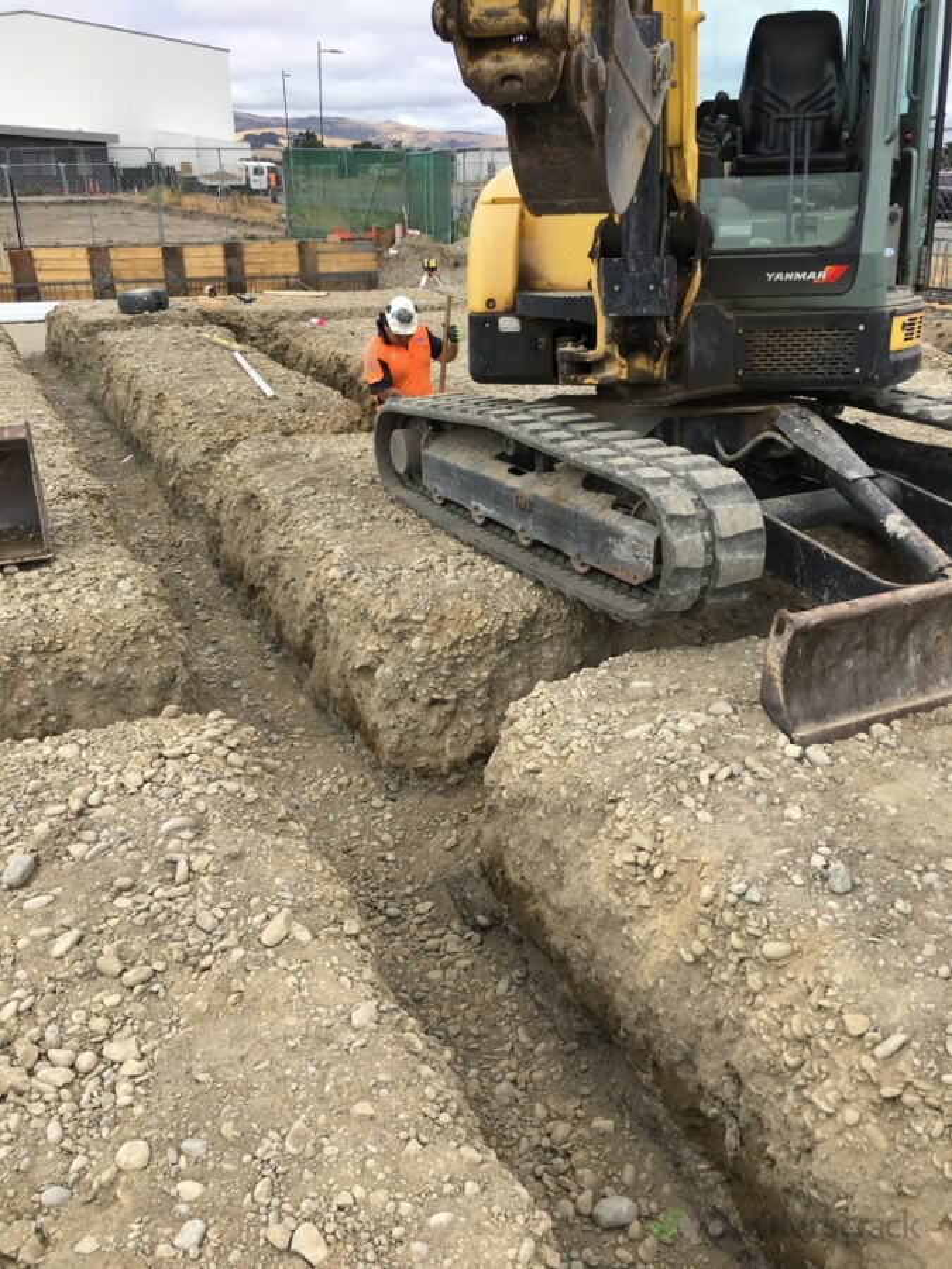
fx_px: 1063
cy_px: 634
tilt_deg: -20.7
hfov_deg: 48.2
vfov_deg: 61.7
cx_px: 476
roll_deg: -0.7
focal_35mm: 29
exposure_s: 1/986
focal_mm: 4.15
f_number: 2.2
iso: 25
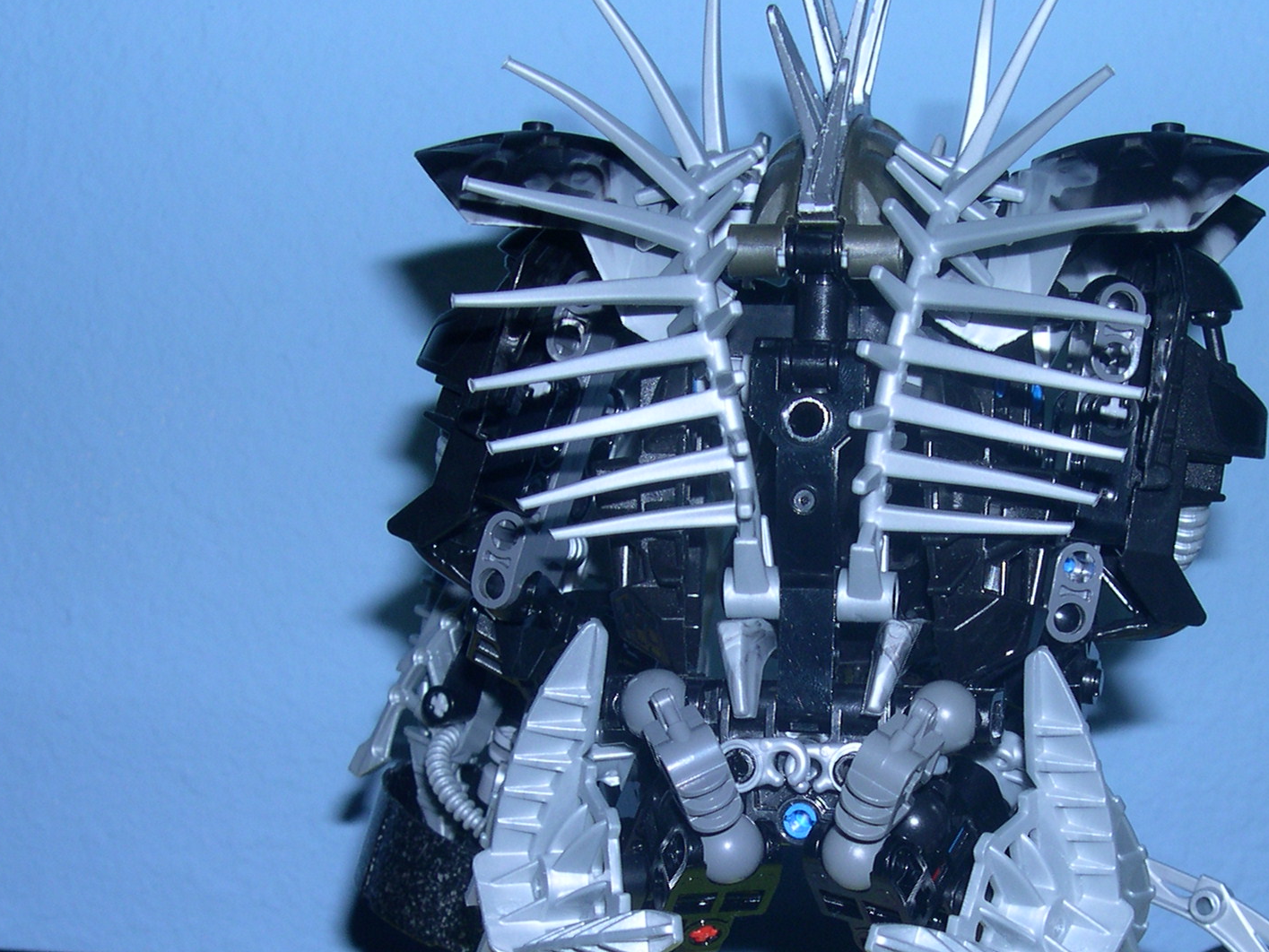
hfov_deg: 31.6
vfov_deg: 23.7
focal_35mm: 61
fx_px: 2237
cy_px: 748
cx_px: 778
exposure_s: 1/60
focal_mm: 8
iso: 100
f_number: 7.6
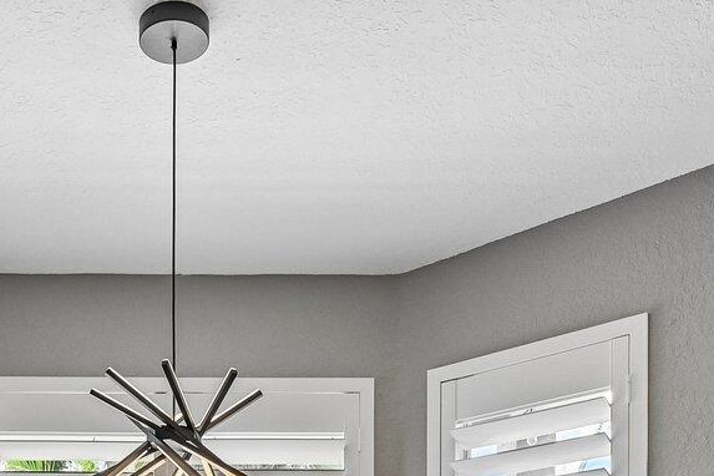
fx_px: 992
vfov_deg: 21.9
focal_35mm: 50
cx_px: 171
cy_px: 738
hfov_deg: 38.5
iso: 2500
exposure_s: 1/320
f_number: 8
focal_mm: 14
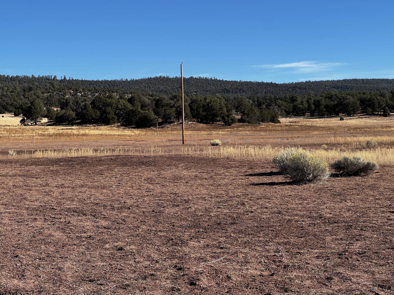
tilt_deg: -0.2
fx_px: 876
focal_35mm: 77
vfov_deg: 19.1
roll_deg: +1.4
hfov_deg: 25.3
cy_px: 148
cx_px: 197
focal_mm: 9
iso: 32
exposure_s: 1/664
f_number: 2.8
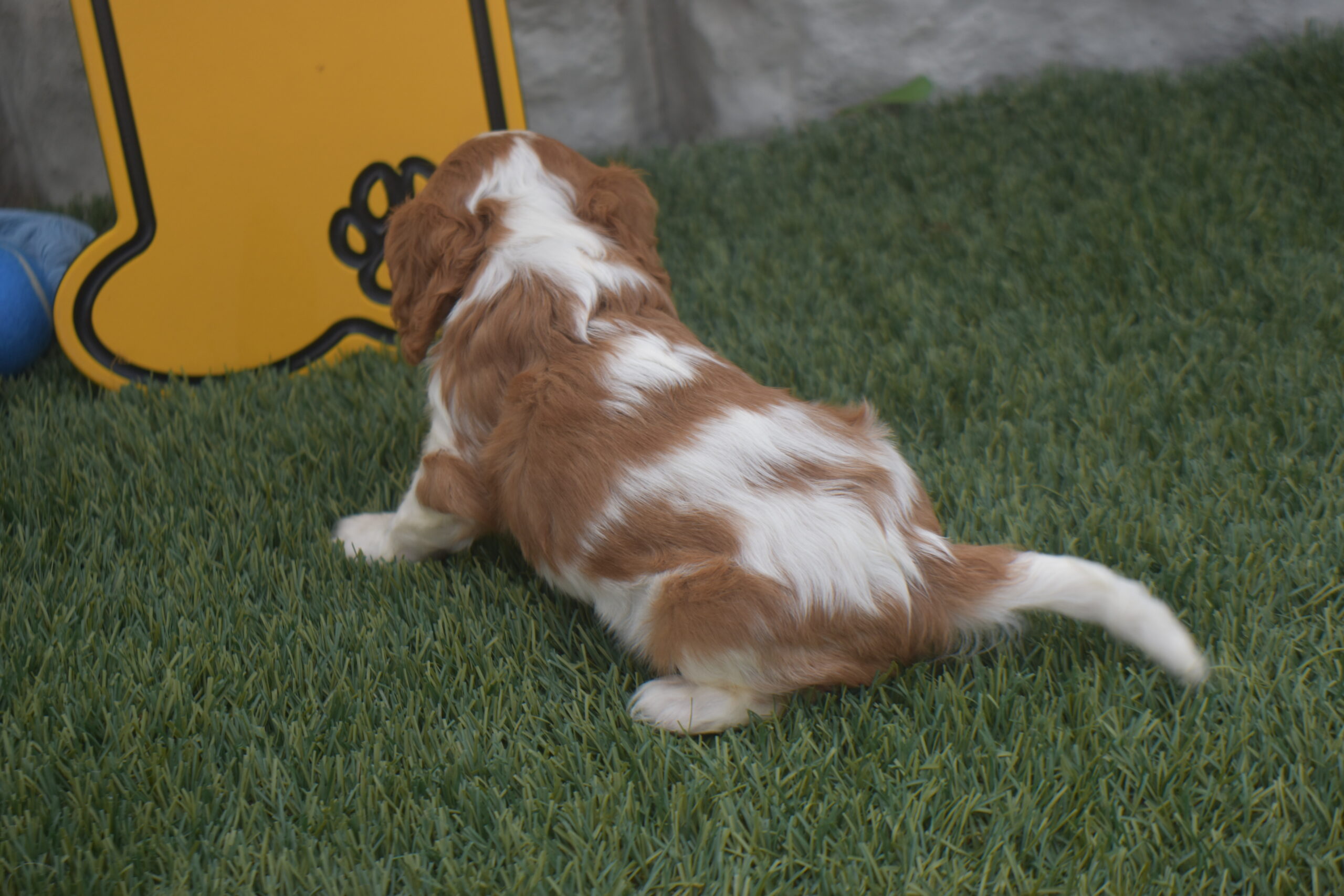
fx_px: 2352
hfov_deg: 31.9
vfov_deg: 21.6
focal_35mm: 63
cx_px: 672
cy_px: 448
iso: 200
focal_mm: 42
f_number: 5
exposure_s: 1/320
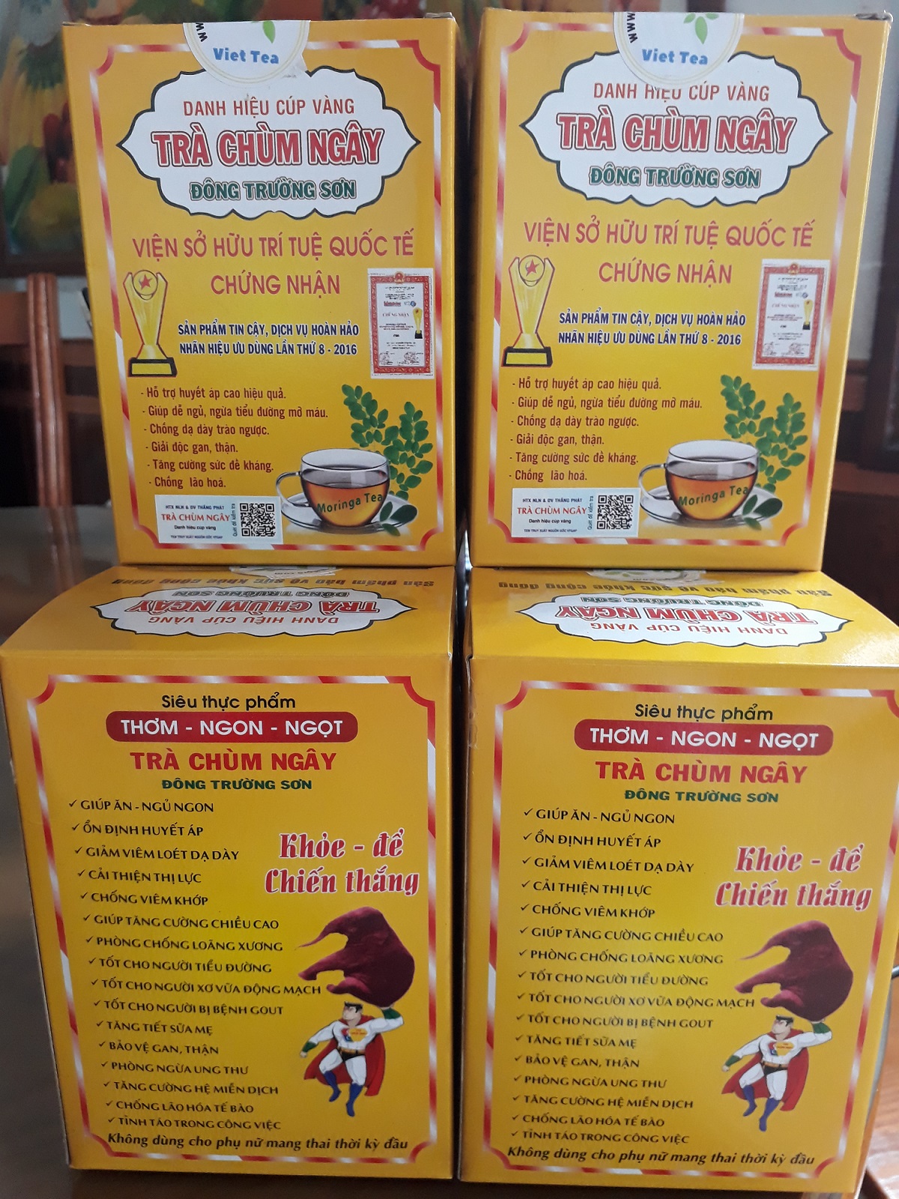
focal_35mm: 27
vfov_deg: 65.3
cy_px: 600
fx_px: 935
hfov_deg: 51.4
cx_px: 450
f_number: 1.9
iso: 200
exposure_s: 1/33
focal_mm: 3.6
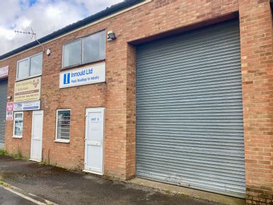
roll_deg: +0.2
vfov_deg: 53.1
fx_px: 205
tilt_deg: +3.1
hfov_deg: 67.3
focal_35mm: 26
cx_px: 136
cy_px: 102
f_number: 1.8
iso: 32
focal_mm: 4.25
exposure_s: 1/594
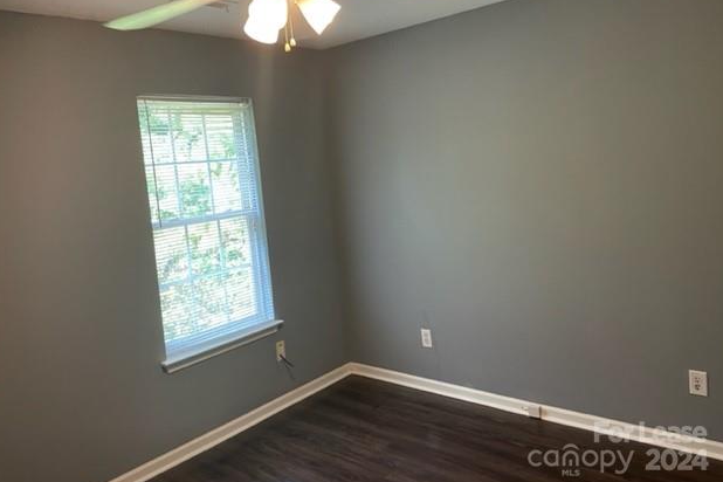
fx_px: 562
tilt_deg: -3.3
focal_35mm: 28
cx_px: 360
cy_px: 209
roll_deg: +5.2
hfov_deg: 65.5
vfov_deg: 46.3
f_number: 1.6
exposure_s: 1/60
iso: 100
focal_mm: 4.2
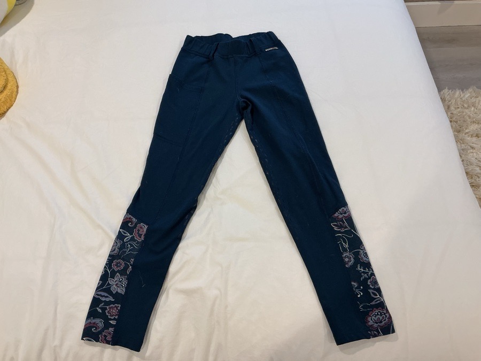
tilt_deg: -58.3
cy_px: 180
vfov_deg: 48.2
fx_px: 403
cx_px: 240
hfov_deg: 61.7
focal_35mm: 29
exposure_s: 1/60
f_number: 1.8
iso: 80
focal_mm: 3
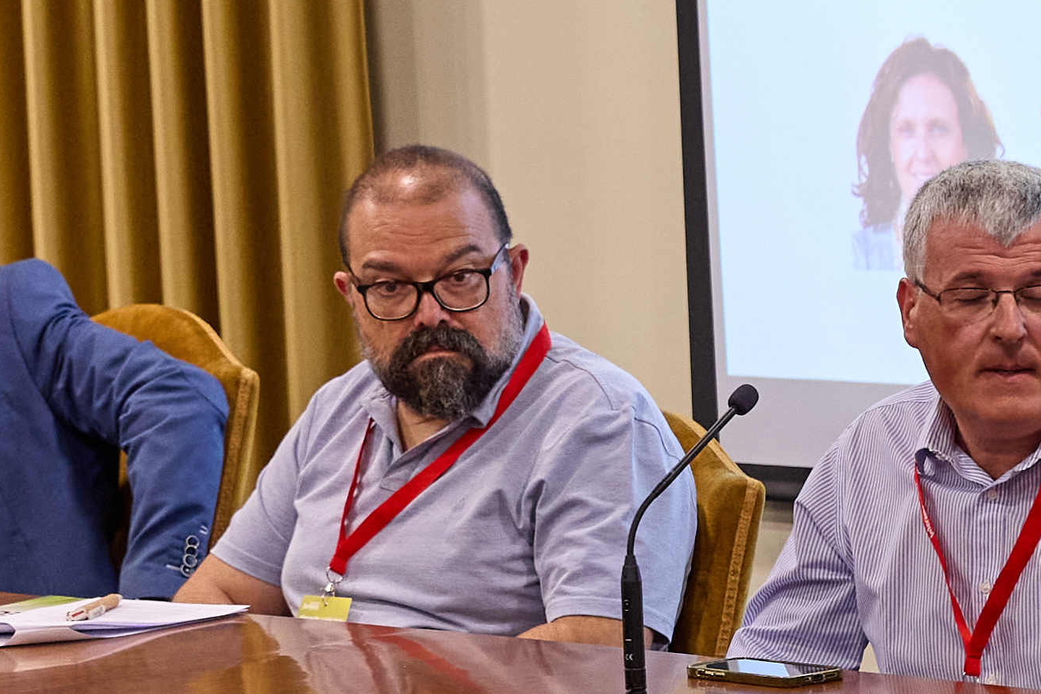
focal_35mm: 222
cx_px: 1607
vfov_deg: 6.2
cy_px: 689
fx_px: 6420
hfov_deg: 9.0
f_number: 4
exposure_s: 1/100
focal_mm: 49
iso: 1250
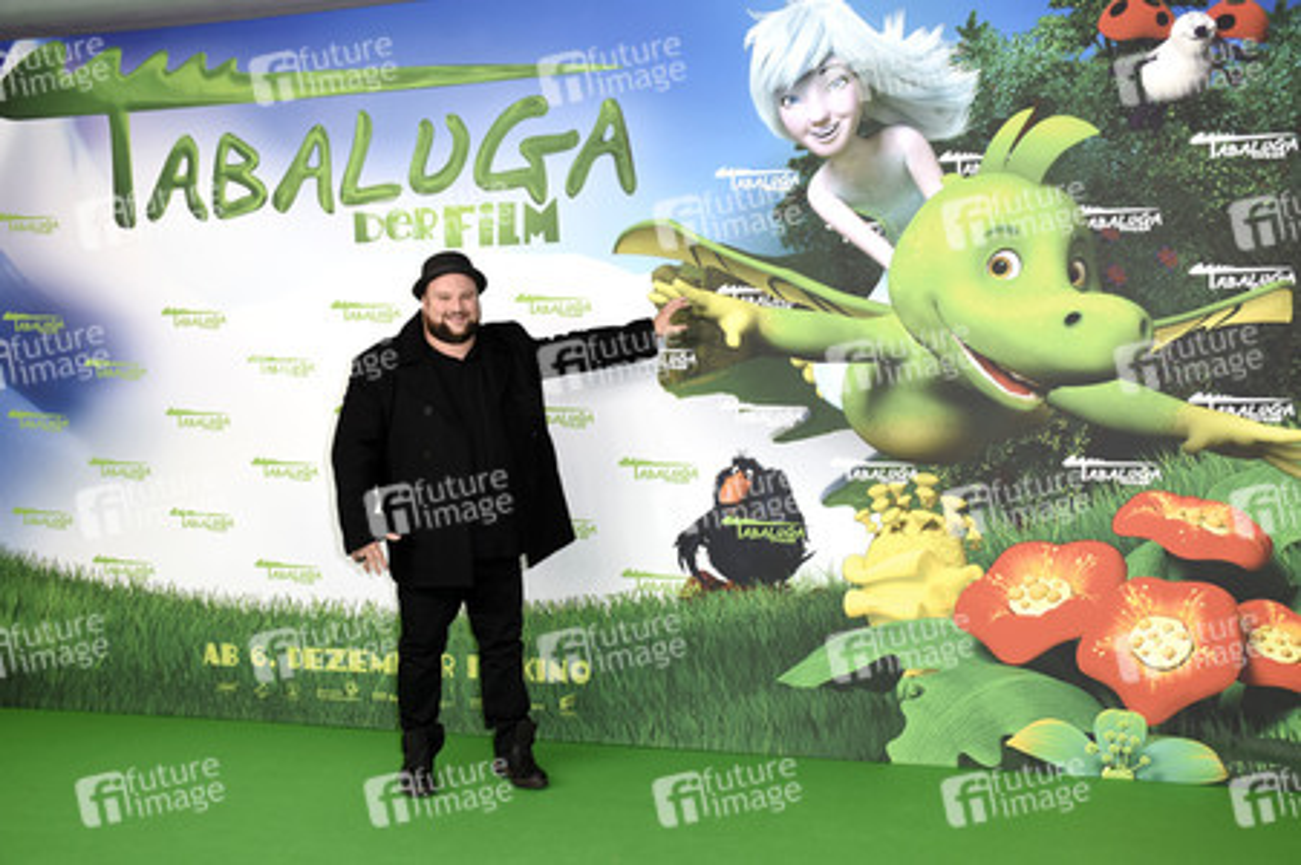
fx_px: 1408
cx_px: 650
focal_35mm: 39
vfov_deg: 34.2
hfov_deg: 49.6
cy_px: 432
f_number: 5.6
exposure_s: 1/125
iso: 500
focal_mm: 26
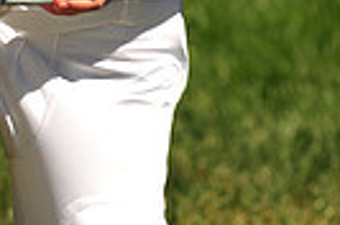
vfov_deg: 2.0
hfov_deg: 3.1
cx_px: -10
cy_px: -151
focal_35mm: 677
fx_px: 6379
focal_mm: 155
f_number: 5
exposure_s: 1/1000
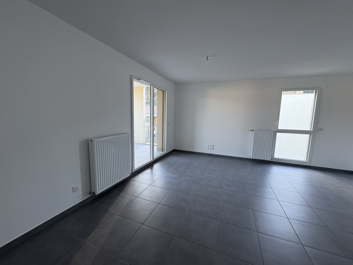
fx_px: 143
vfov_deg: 85.7
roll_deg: +0.0
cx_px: 176
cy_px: 132
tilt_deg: -2.3
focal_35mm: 14
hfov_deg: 102.1
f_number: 2.2
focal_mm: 2.22
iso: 125
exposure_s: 1/99
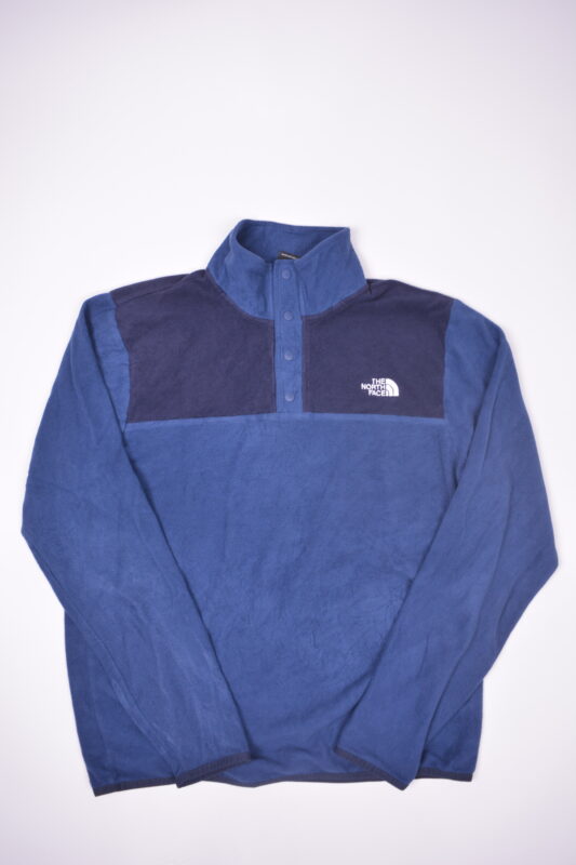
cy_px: 432
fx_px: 720
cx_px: 288
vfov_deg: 61.9
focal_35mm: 30
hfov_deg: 43.6
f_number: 5
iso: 400
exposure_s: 1/100
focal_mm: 20
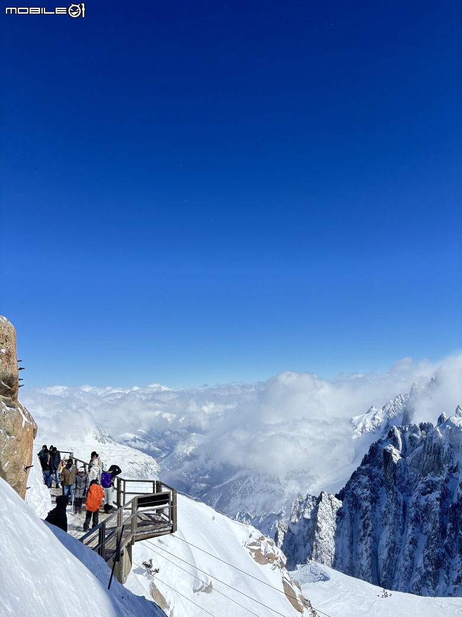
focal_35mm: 26
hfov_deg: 53.1
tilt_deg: +9.0
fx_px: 463
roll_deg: -0.4
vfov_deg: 67.3
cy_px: 308
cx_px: 231
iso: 50
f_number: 1.6
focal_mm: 5.96
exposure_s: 1/3937
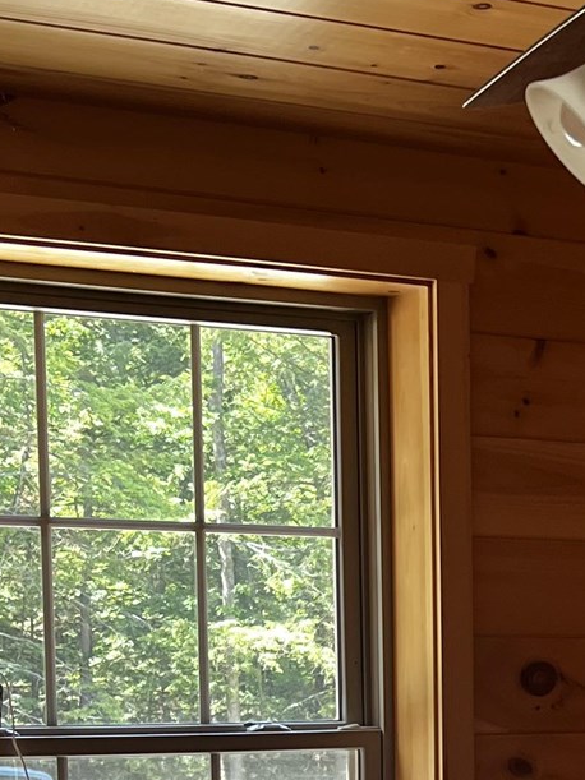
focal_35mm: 98
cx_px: 664
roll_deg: +0.3
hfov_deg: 14.7
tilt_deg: -6.5
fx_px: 2209
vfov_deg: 19.1
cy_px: 882
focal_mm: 5.7
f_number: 1.5
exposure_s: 1/120
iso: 125
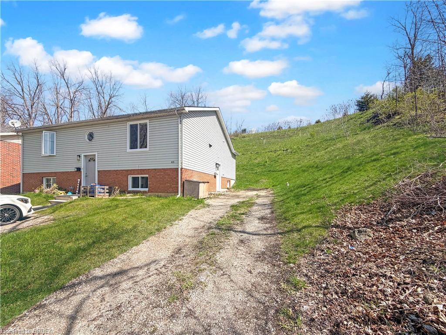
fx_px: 180
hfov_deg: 102.1
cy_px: 168
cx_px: 223
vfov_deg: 85.7
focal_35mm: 14
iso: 32
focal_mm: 2.22
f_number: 2.2
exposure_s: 1/770
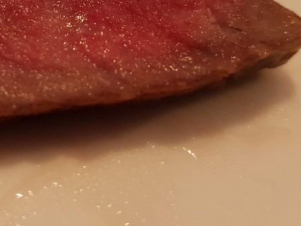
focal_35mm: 47
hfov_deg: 39.2
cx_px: 69
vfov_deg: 29.8
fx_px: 409
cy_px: 31
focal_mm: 4.2
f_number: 1.7
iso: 500
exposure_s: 1/10
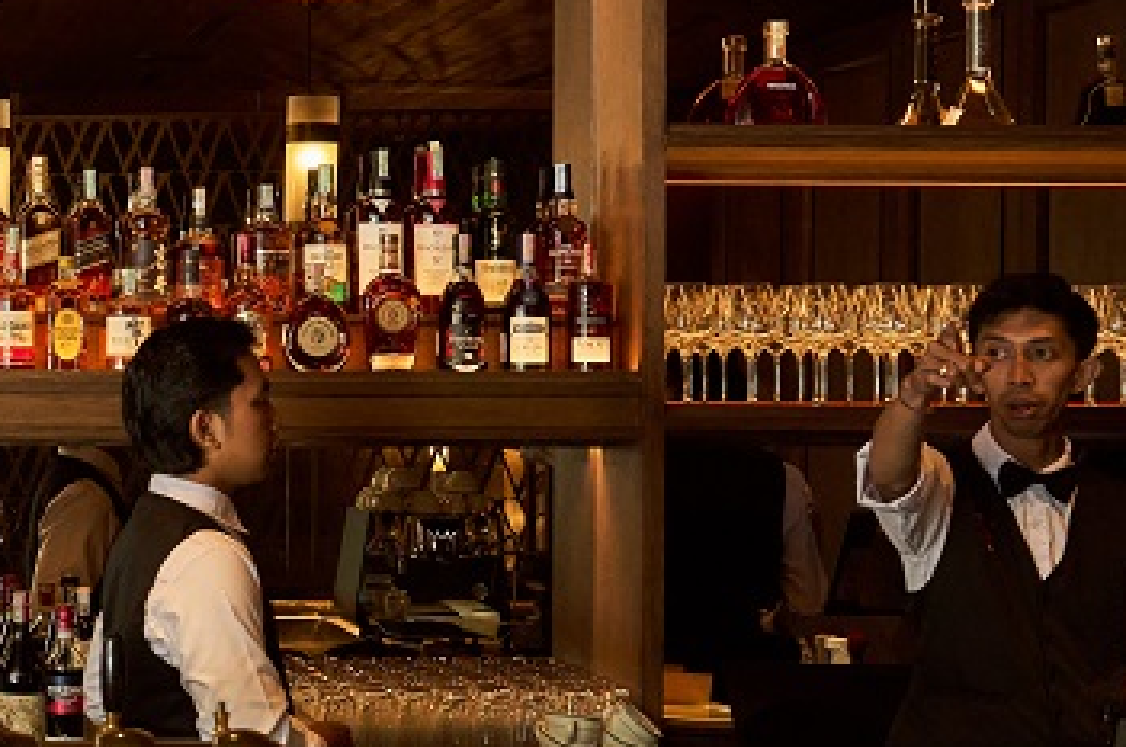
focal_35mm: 80
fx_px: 2499
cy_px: 365
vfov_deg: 17.0
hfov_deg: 23.7
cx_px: -122
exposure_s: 1/125
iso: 3200
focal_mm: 33
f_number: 5.6
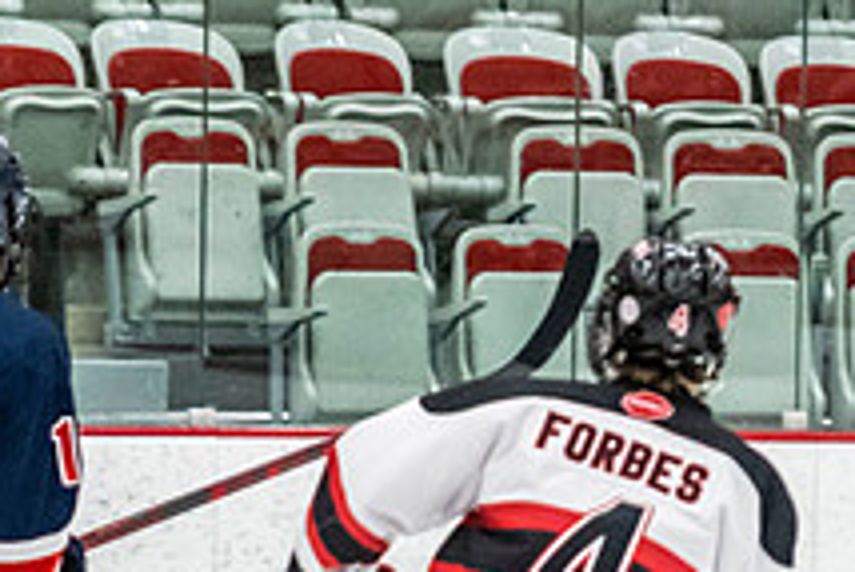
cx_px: -466
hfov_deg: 3.7
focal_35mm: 548
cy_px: 834
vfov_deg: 2.5
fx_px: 13023
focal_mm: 120
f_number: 2.8
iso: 3200
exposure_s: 1/640
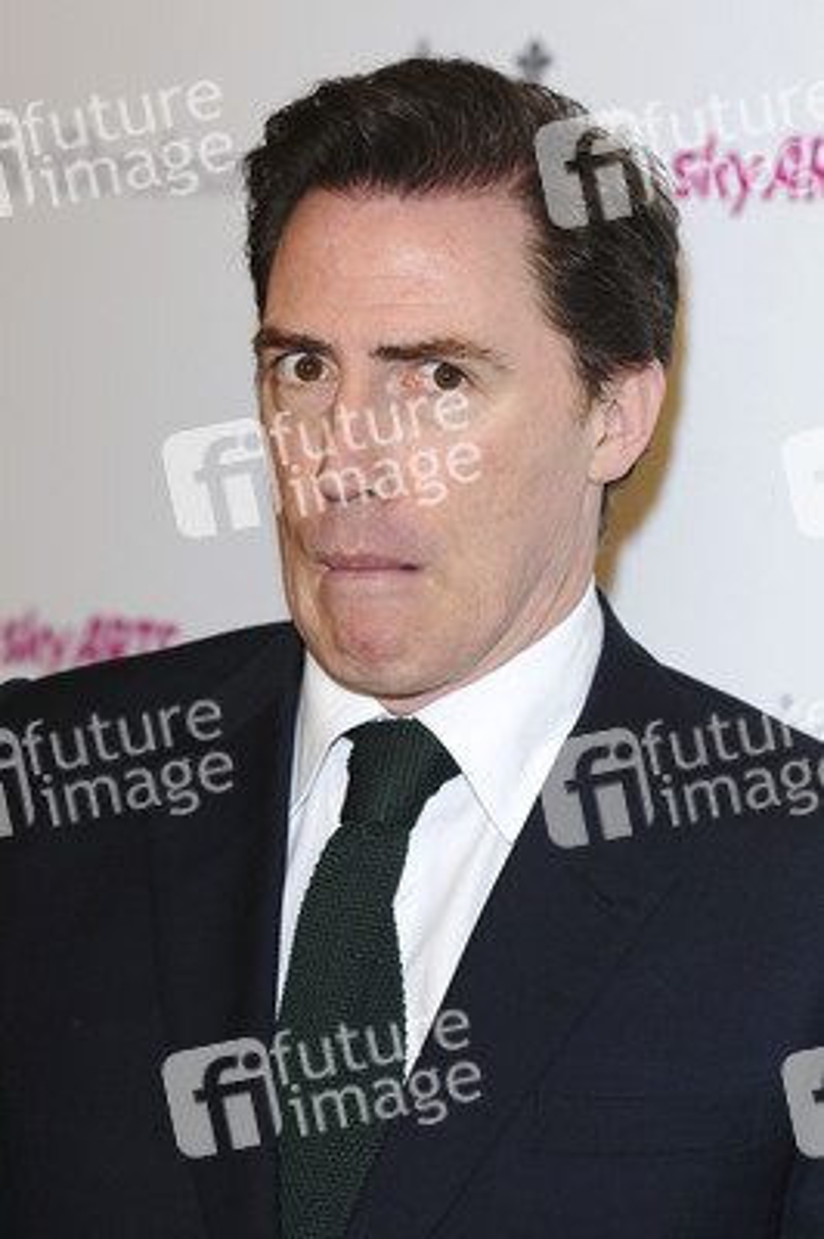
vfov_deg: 12.2
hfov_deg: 8.2
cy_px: 620
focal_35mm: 168
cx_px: 412
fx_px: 5778
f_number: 4.5
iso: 640
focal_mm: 112
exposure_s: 1/160
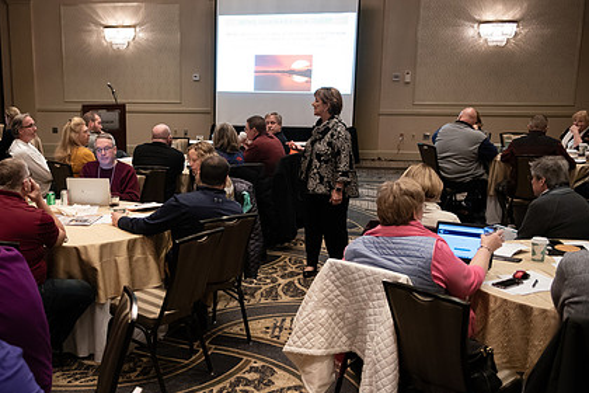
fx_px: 769
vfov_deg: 28.6
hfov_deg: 41.3
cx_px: 194
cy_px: 225
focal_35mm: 47
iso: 4000
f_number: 3.2
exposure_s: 1/160
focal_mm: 34
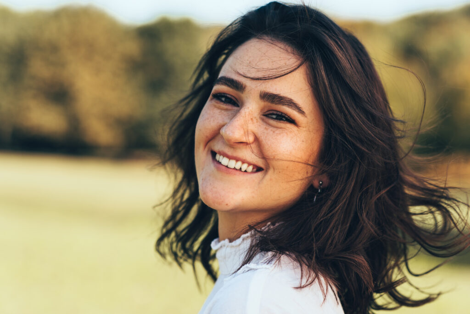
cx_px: 235
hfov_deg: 23.9
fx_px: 1110
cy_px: 157
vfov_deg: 16.1
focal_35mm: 85
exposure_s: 1/1600
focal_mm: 85
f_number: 2.8
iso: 90
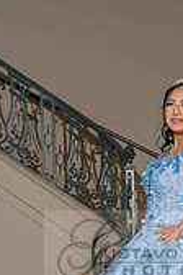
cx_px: 155
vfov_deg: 16.5
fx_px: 923
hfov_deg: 11.3
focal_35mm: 121
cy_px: 284
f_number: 2.8
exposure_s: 1/200
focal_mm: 27
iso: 200
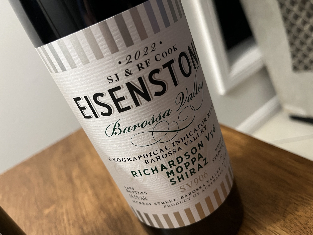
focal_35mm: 26
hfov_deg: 67.3
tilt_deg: -26.7
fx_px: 235
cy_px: 118
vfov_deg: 53.1
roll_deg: +23.7
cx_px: 156
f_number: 1.6
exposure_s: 1/43
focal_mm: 5.1
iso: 500
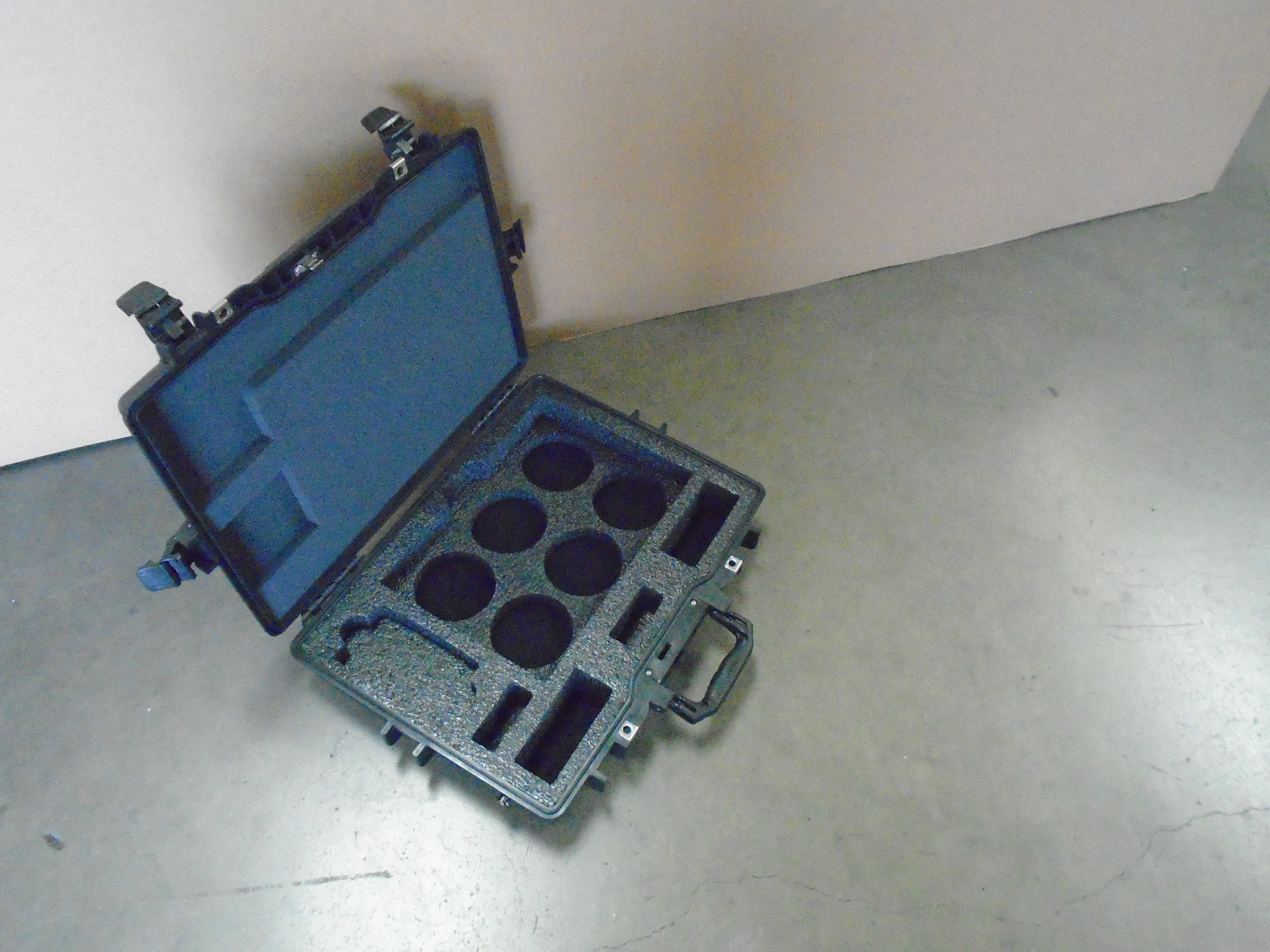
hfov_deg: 67.3
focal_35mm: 26
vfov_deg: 53.1
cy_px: 476
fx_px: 954
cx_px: 635
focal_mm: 4.6
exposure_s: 1/125
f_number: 3.2
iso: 1600
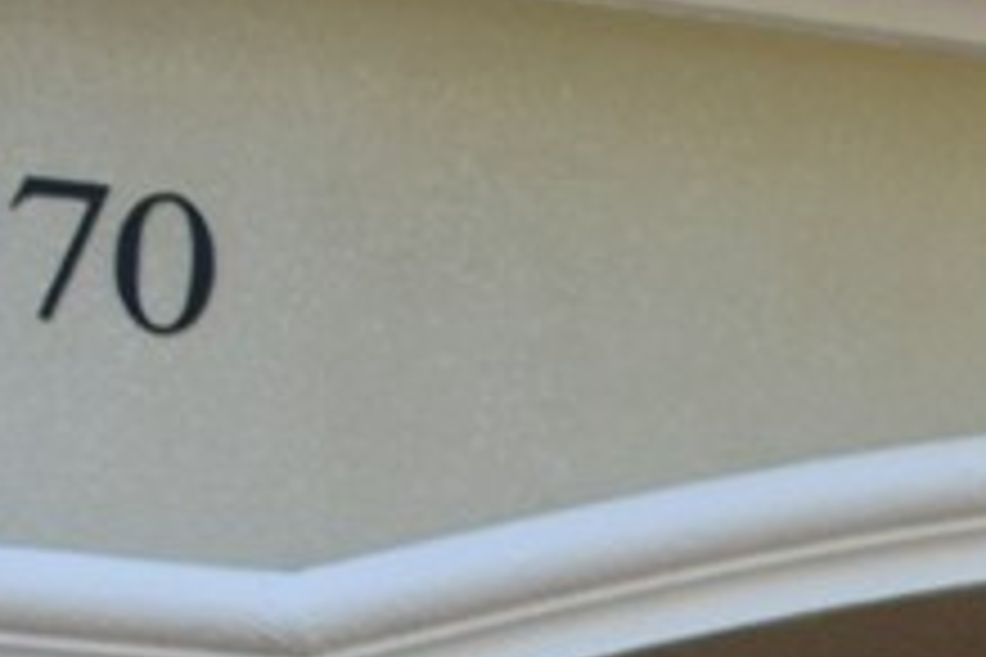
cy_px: 1413
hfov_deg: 14.0
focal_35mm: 134
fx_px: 3670
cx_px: 1616
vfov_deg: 9.4
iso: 100
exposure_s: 1/13
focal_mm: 18
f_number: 8
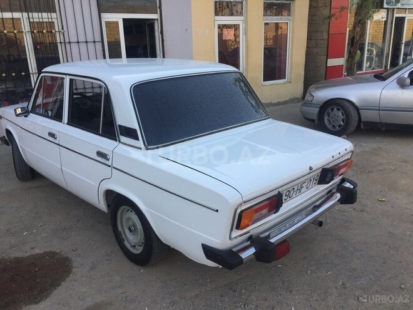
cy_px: 155
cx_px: 206
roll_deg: +1.8
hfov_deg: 61.7
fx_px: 346
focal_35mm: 29
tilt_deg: -17.7
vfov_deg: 48.2
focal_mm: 4.15
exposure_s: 1/356
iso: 32
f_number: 2.2
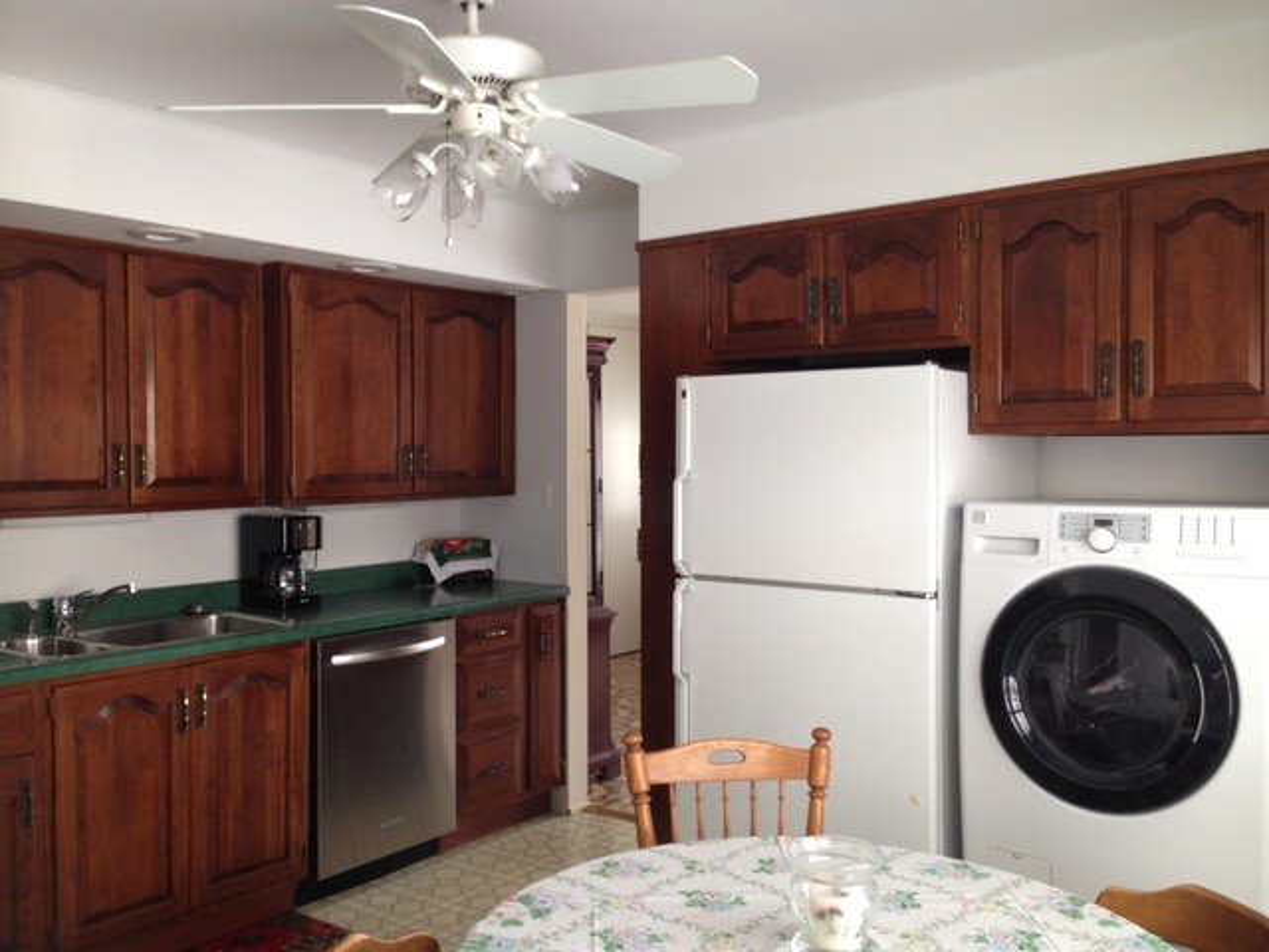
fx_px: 1210
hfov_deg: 55.4
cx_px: 634
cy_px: 476
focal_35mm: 33
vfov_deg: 42.9
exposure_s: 1/20
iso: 64
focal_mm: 4.12
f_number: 2.4
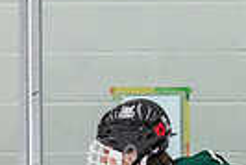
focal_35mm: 1038
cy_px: 360
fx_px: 7101
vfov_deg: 1.3
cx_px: 70
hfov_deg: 2.0
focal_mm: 150
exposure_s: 1/640
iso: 3200
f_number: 3.2
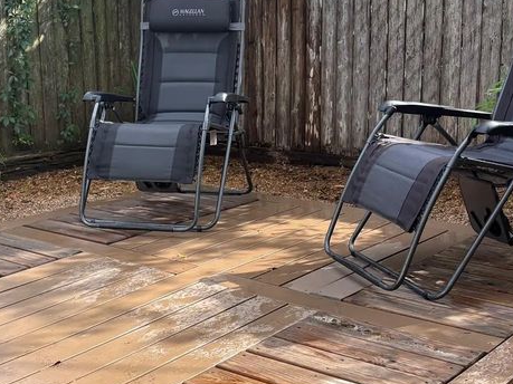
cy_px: 183
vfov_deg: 25.2
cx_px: 221
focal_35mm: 58
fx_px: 859
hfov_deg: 33.2
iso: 64
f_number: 1.6
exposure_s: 1/739
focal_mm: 5.96
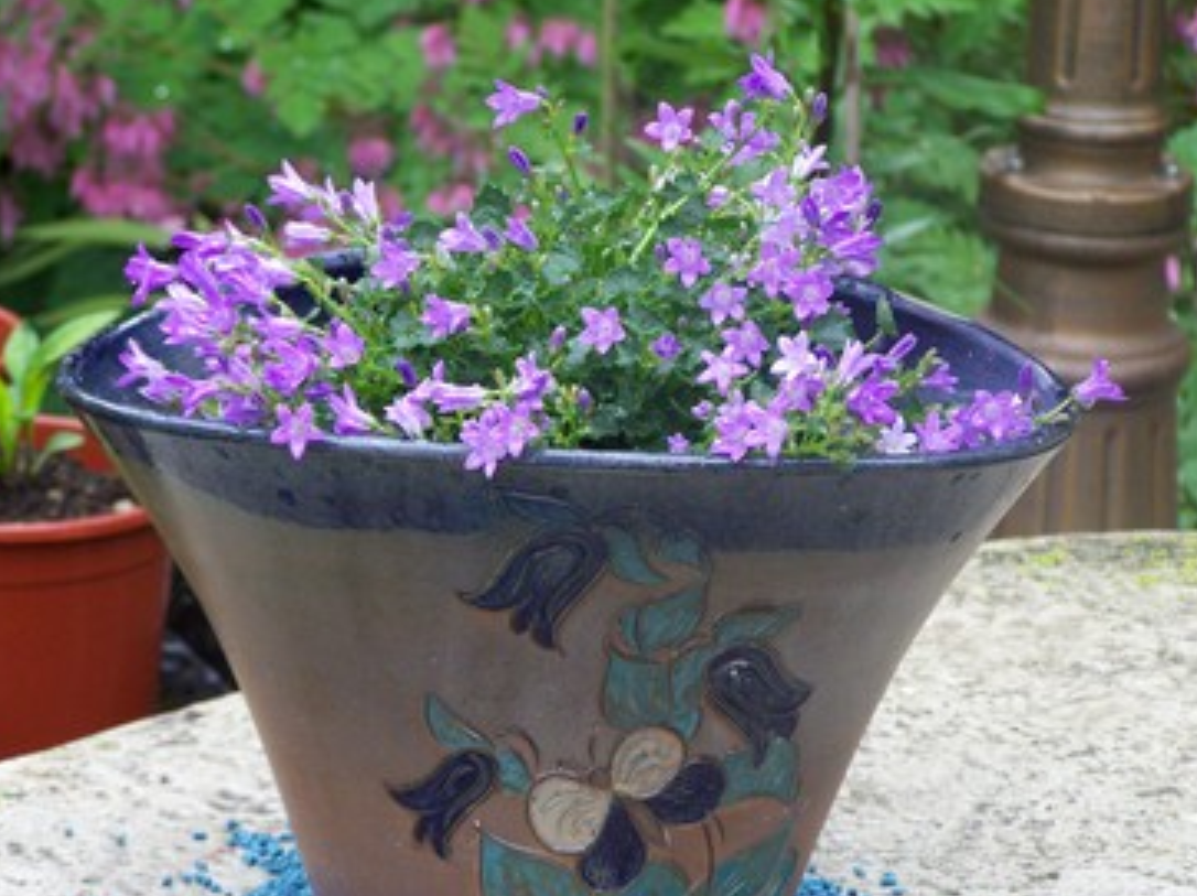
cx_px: 635
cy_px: 466
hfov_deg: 11.7
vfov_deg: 8.8
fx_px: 5840
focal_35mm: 169
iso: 160
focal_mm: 23.1
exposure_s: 1/50
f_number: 3.3
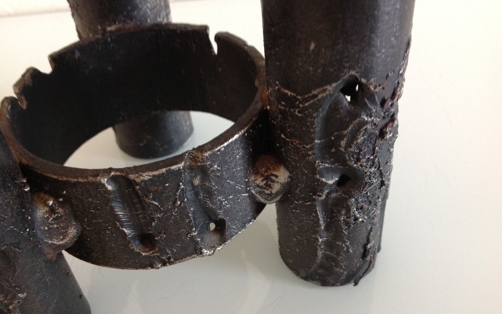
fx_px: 520
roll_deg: +6.1
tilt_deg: -42.7
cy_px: 169
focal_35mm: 38
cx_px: 250
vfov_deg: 33.6
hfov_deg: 51.5
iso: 160
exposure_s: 1/15
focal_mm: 4.28
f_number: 2.4
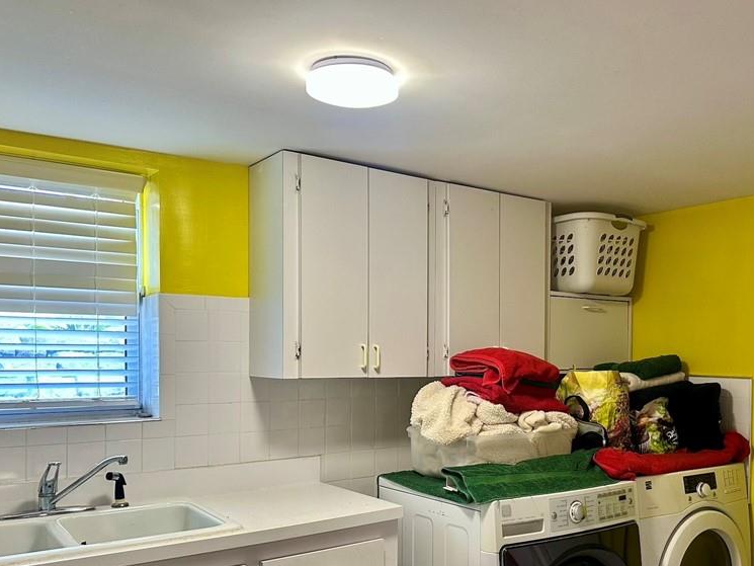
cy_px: 356
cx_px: 499
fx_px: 719
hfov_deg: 54.3
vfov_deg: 42.6
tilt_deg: +0.6
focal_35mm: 33
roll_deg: -1.3
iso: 200
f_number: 1.78
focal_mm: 6.86
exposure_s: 1/60
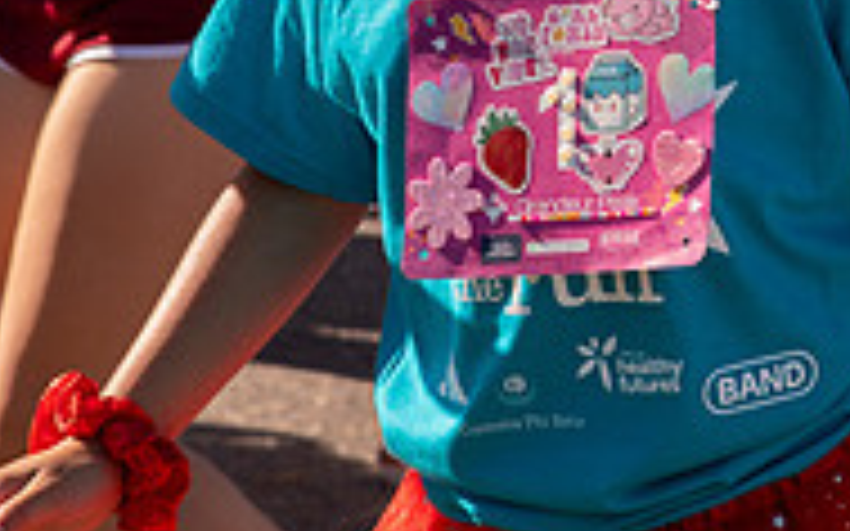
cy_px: -207
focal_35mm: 320
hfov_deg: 6.5
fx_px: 7411
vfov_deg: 4.1
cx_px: 881
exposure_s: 1/250
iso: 200
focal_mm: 98
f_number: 8
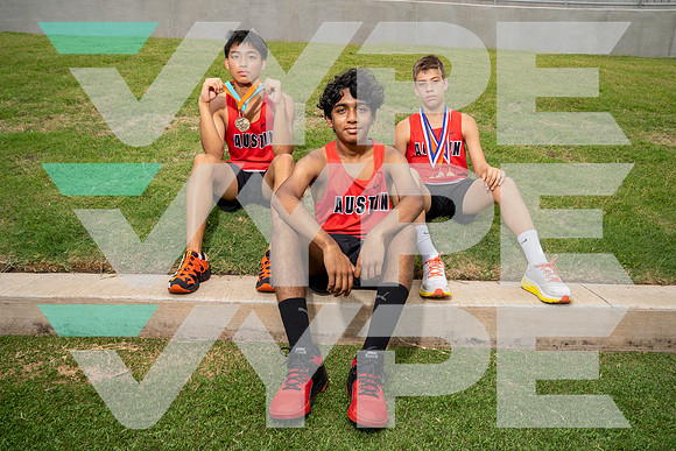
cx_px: 338
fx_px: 507
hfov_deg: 67.4
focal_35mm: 27
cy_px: 226
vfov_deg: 48.0
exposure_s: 1/250
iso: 100
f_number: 7.1
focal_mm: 27
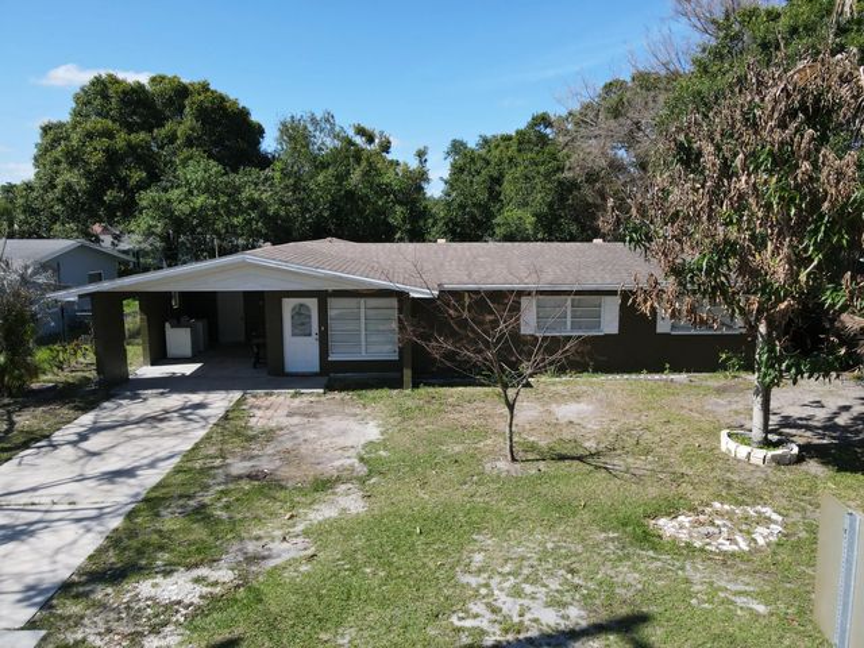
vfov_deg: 56.8
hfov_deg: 71.6
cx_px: 432
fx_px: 599
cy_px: 324
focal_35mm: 24
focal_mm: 4.5
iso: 100
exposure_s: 1/500
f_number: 2.8
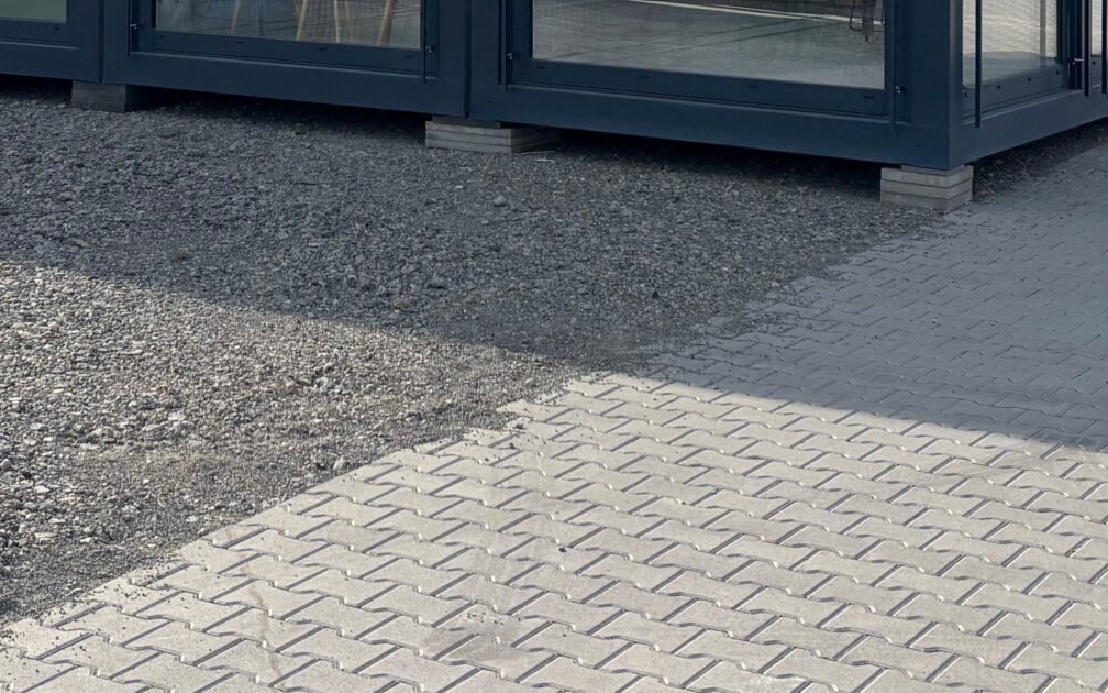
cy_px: -161
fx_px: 2114
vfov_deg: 17.6
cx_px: 433
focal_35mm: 70
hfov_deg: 29.3
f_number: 1.6
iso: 50
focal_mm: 5.96
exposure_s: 1/7194
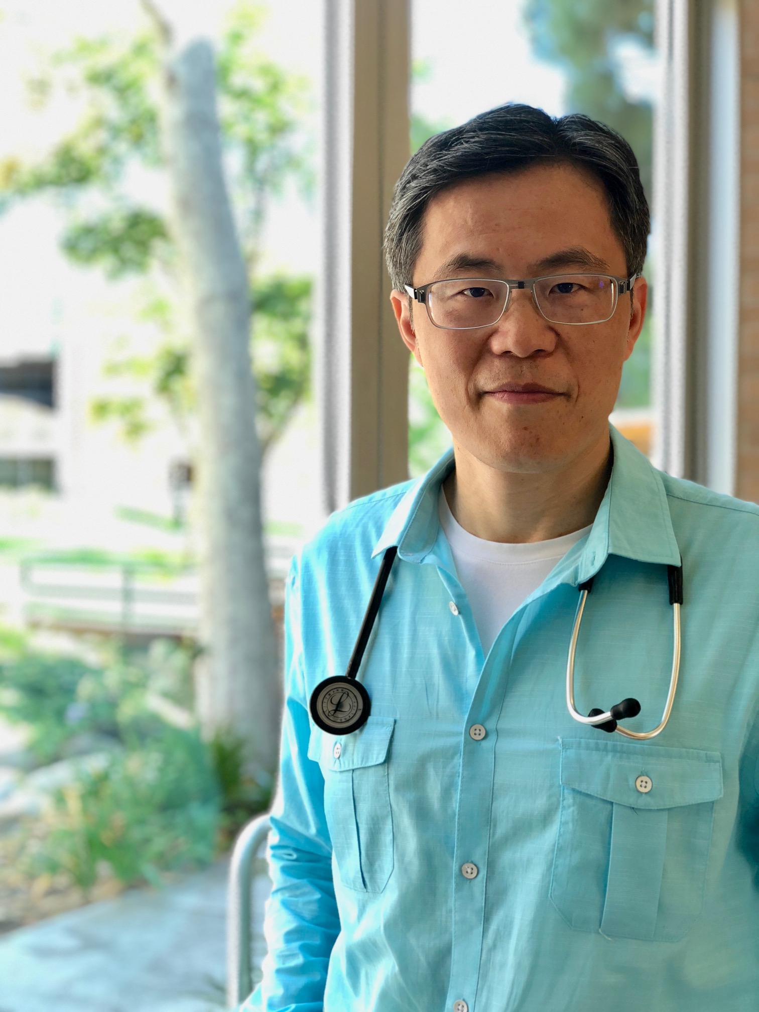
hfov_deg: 28.0
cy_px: 506
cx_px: 380
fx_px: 1520
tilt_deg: +1.1
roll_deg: -0.9
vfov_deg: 36.8
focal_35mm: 52
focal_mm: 6
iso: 50
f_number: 2.4
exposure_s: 1/60
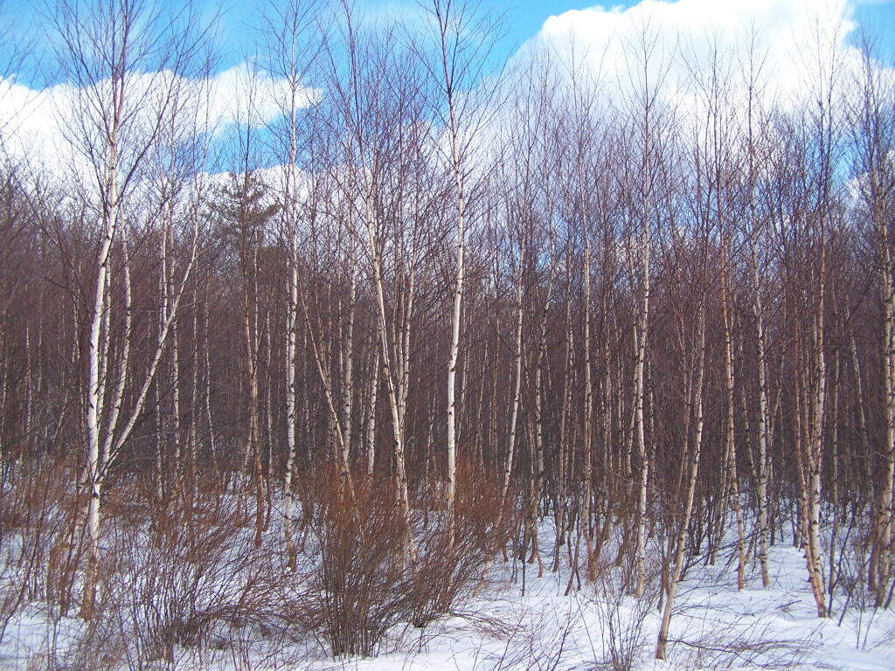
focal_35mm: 38
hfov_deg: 49.0
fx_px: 982
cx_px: 448
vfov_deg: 37.7
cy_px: 336
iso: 80
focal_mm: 6.3
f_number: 2.8
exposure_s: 1/640
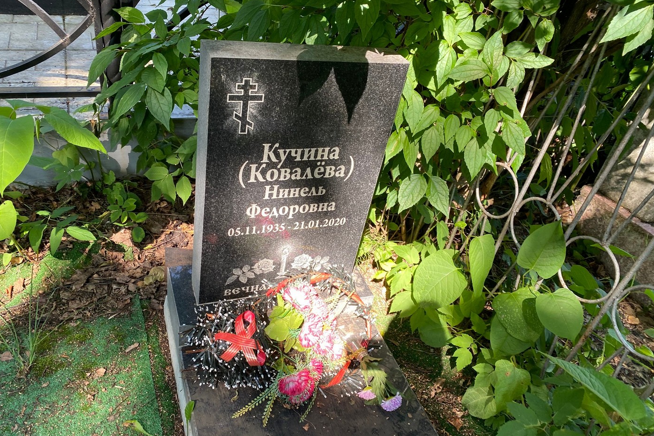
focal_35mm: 28
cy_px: 212
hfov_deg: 65.5
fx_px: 509
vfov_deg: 46.4
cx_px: 319
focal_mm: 4.25
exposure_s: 1/122
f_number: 1.8
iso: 40
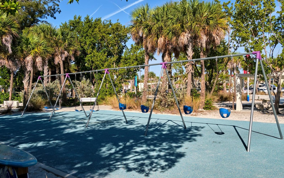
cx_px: 143
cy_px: 90
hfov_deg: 58.1
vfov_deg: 38.3
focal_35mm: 33
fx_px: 255
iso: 160
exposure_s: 1/2000
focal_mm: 21.6
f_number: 6.4
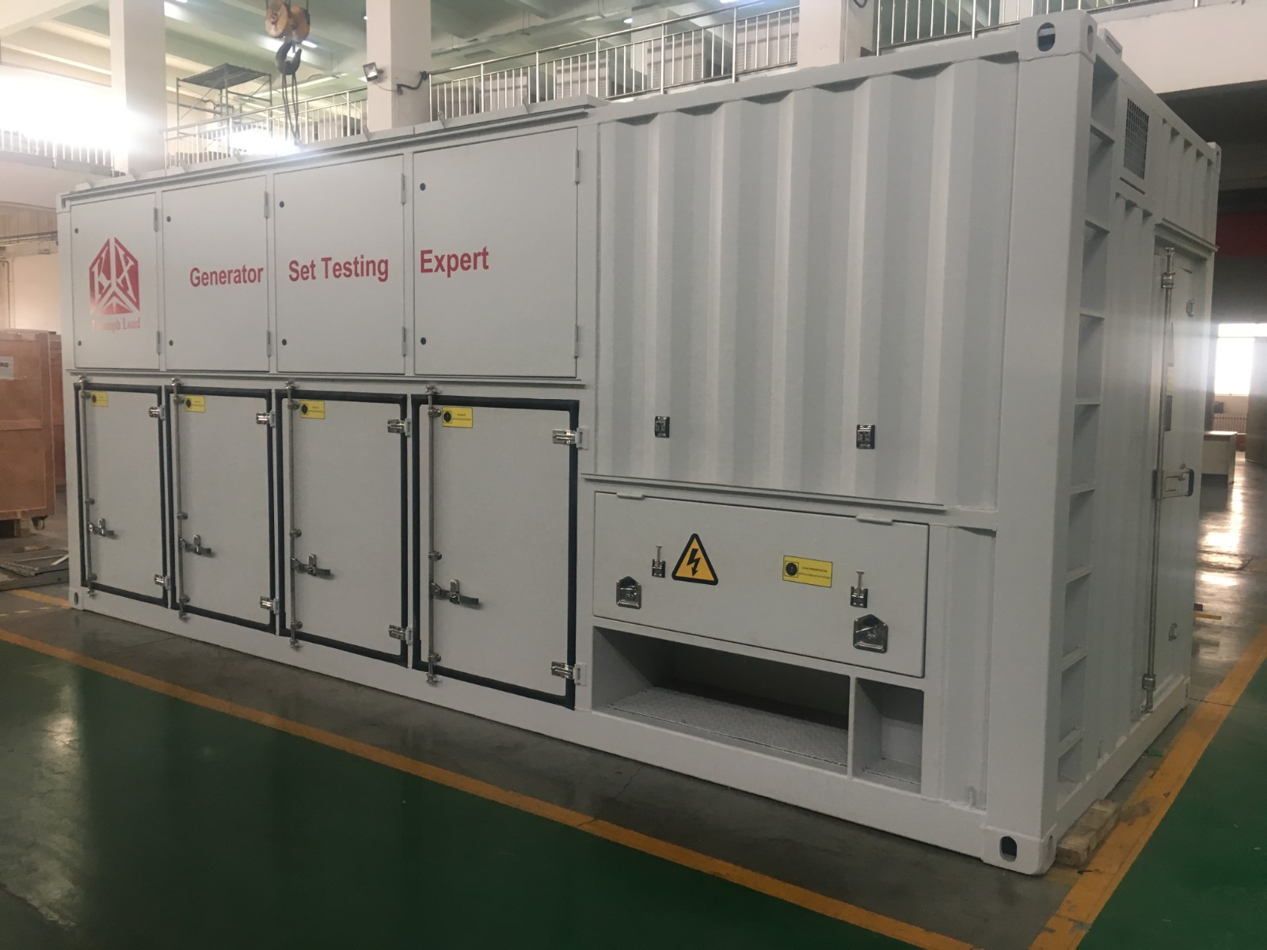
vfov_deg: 48.2
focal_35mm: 29
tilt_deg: -3.3
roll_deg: -0.9
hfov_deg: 61.7
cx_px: 634
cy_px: 475
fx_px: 1061
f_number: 2.2
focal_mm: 4.15
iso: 100
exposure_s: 1/33
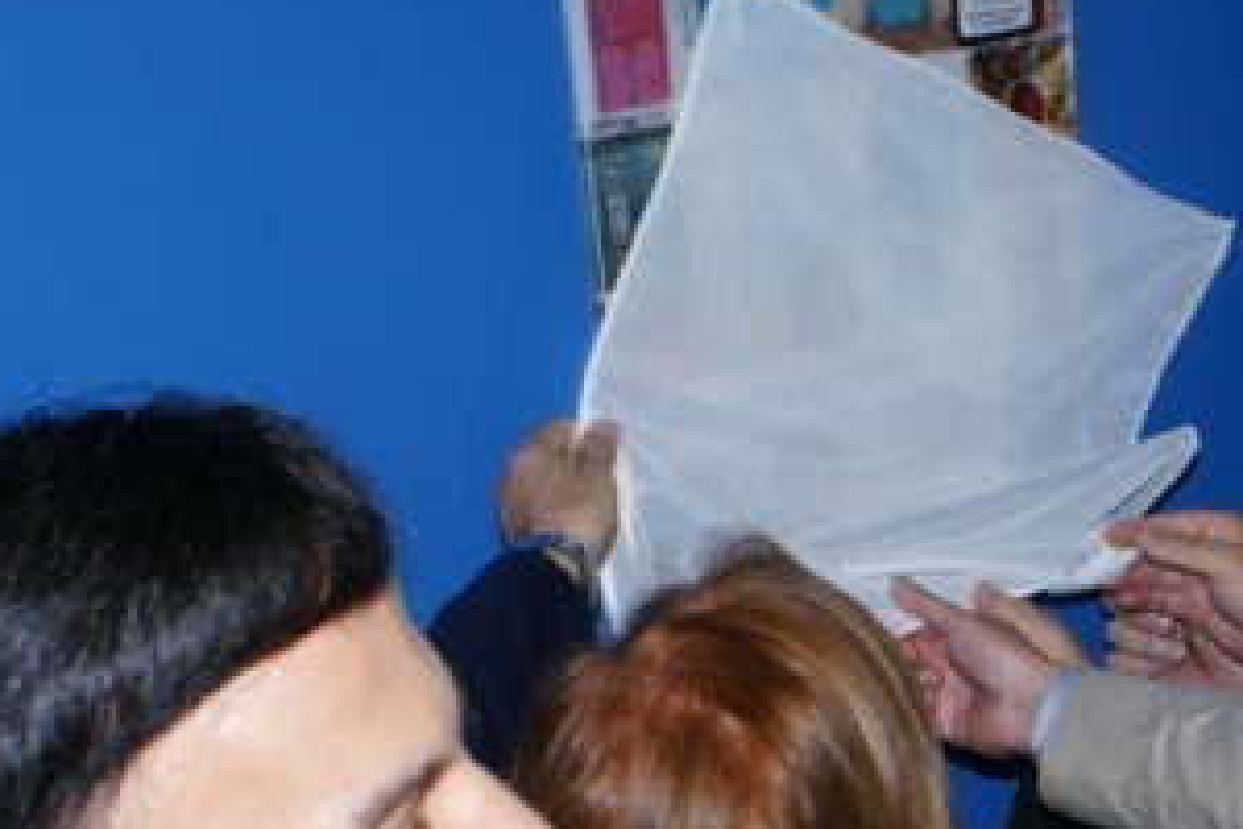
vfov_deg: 18.5
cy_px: 788
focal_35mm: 72
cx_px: 1148
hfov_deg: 27.0
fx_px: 2486
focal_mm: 18
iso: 500
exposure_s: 1/50
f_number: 6.3
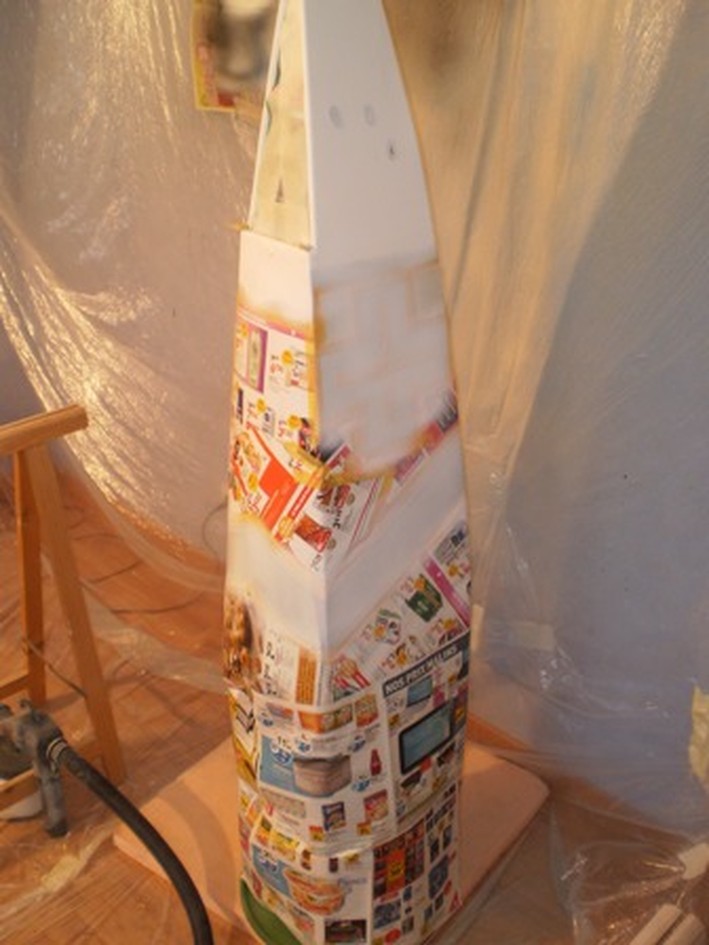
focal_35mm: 36
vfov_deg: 51.4
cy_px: 472
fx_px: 983
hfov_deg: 39.7
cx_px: 354
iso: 125
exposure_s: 1/30
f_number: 3.1
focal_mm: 6.3
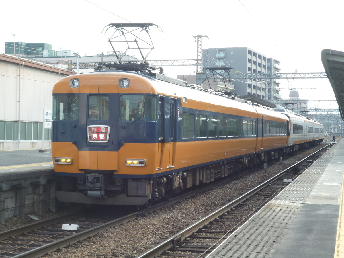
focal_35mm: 70
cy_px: 129
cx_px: 172
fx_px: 696
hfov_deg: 27.8
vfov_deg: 21.0
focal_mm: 12.5
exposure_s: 1/100
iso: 125
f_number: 5
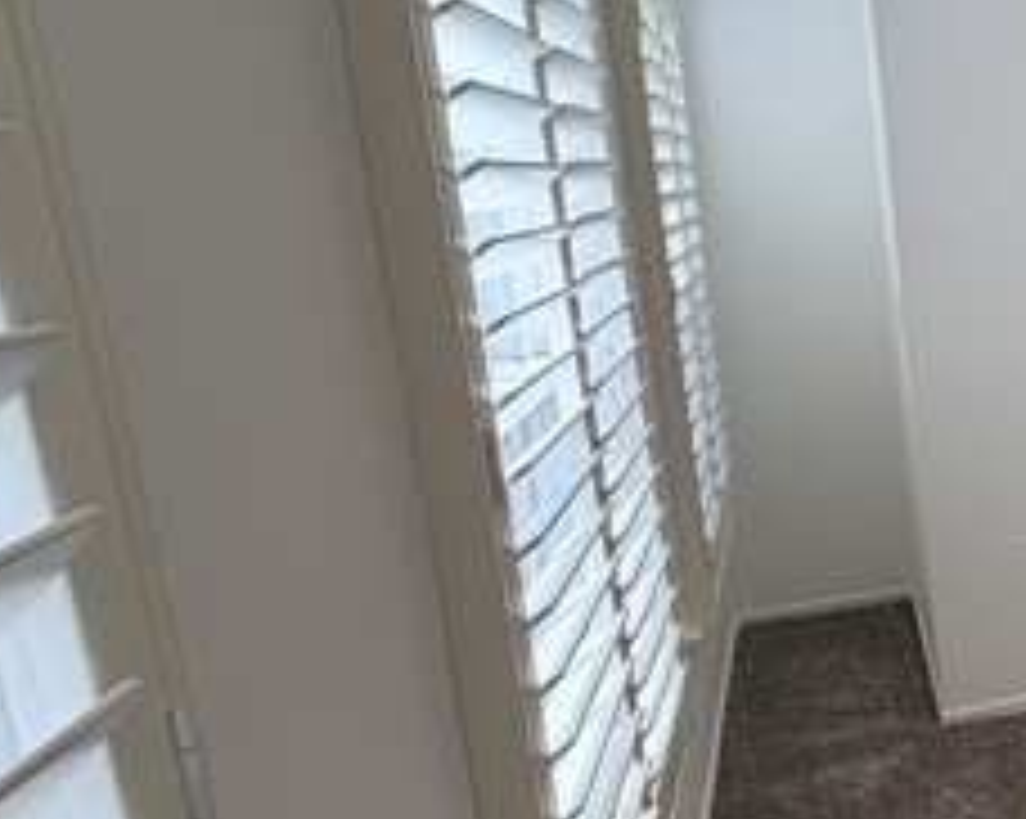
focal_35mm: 40
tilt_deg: -11.4
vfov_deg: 37.3
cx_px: 1429
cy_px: 396
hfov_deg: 31.3
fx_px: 1214
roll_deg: +1.5
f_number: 2.2
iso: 40
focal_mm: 2.22
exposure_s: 1/154
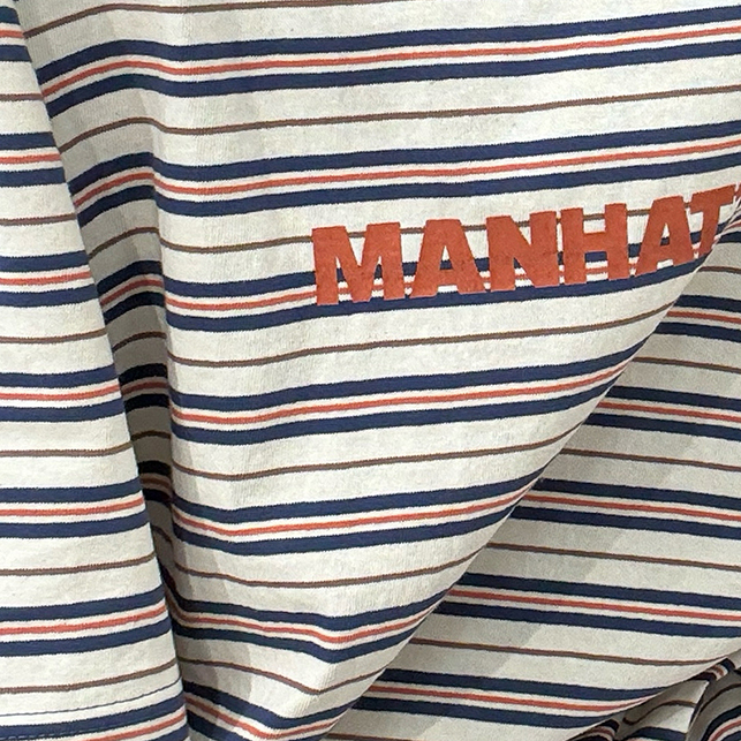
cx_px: 597
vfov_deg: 22.4
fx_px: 1865
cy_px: 290
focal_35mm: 77
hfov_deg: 22.2
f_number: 1.9
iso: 64
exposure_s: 1/50
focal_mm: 2.69
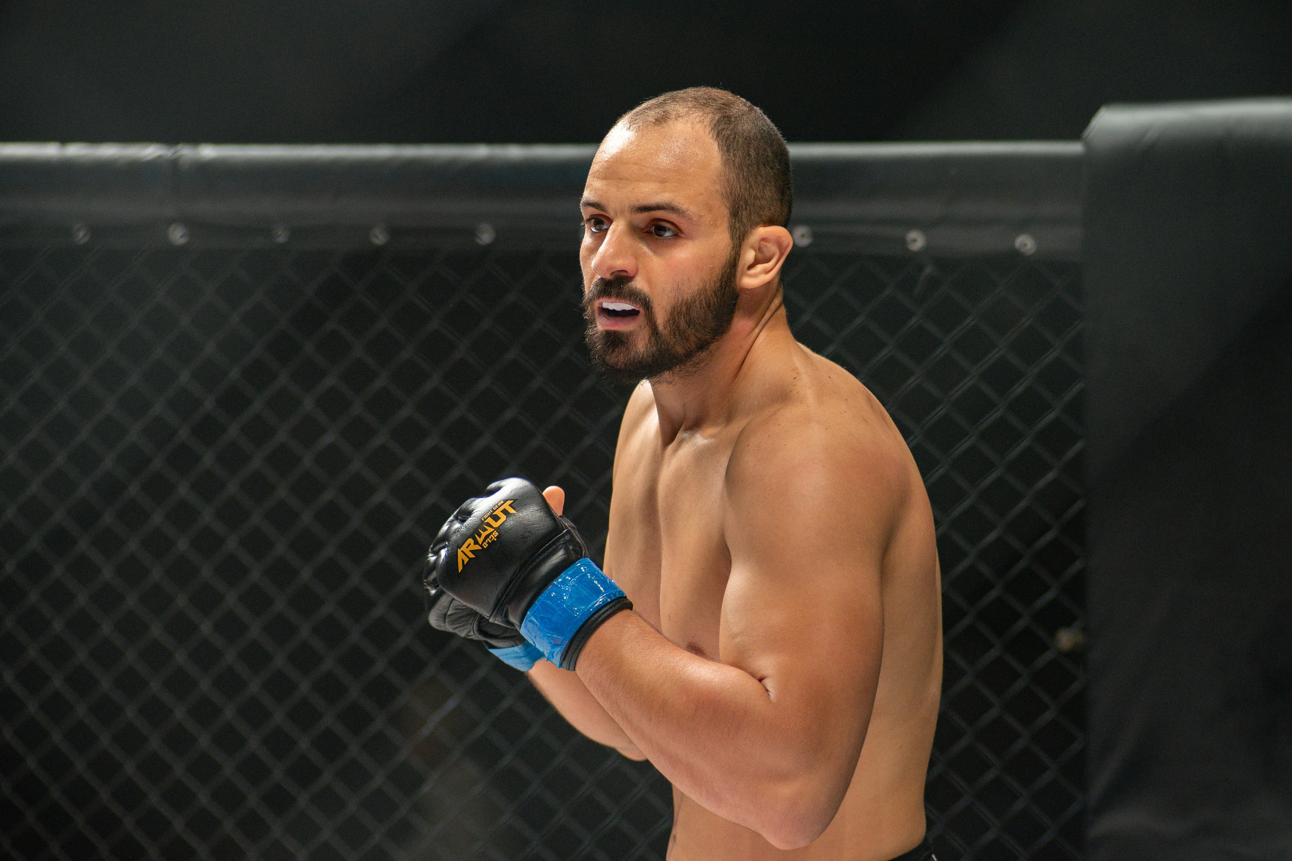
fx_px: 4690
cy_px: 431
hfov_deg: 15.7
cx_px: 685
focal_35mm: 131
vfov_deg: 10.5
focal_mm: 116
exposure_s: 1/640
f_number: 4
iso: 2000
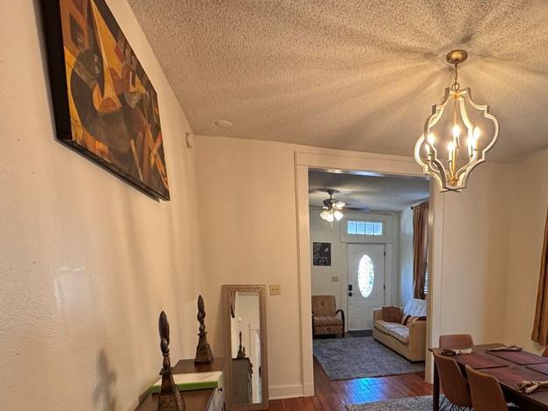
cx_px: 365
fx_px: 364
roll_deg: +0.0
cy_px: 328
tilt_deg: -9.8
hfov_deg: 71.8
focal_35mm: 23
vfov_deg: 54.8
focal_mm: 2.22
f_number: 2.2
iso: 250
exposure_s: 1/60
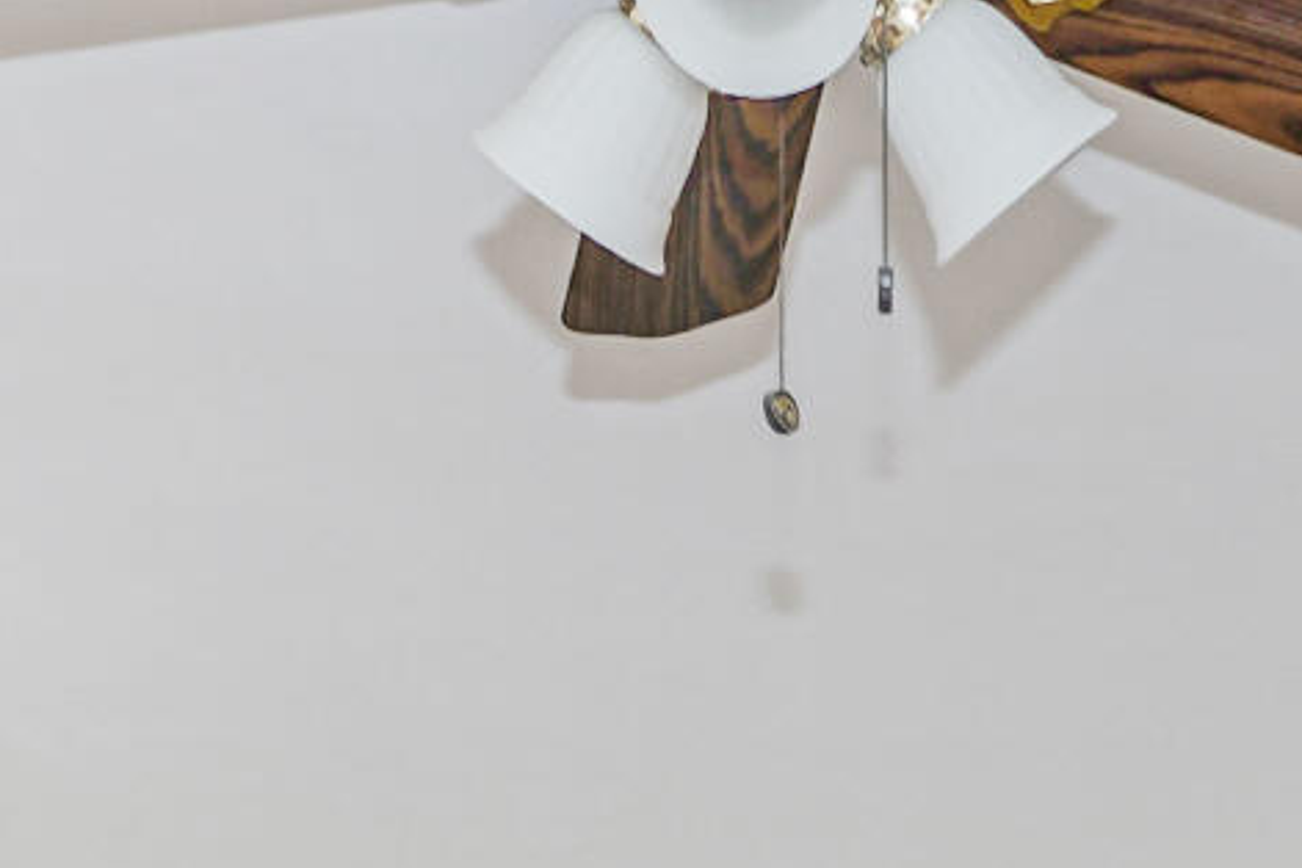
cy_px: 2010
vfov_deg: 11.4
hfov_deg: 19.8
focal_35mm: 102
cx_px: 1048
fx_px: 3689
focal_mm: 16
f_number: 5
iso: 64
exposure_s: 1/50
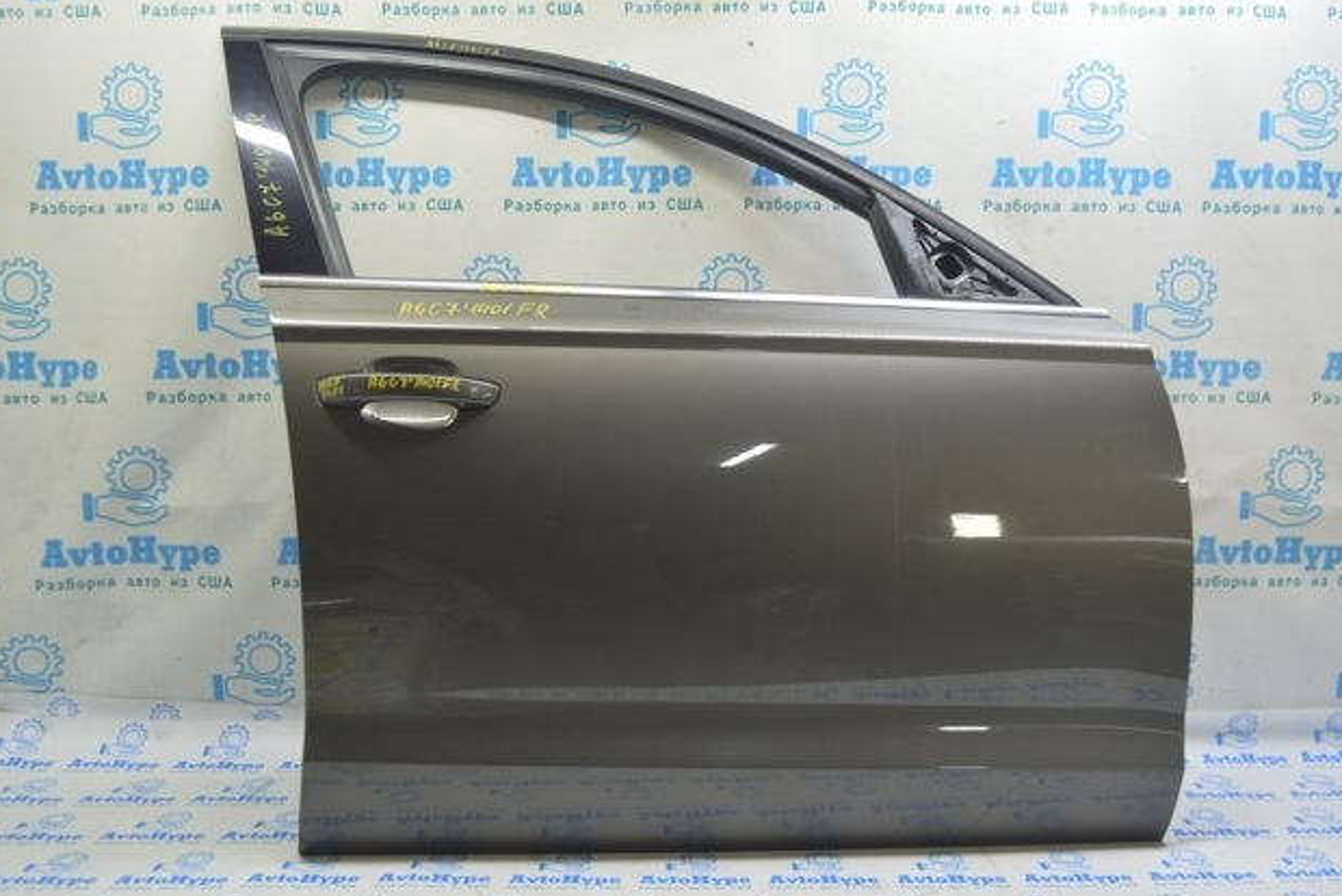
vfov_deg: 38.9
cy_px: 451
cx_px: 667
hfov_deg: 55.8
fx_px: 1268
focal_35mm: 34
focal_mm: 22
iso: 400
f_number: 5.6
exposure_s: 1/20
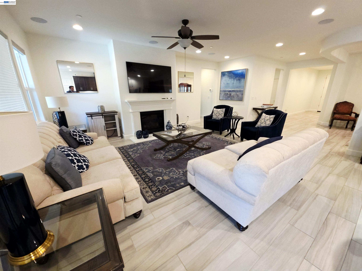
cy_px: 136
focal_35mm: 13
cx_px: 181
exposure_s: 1/60
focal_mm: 2.2
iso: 250
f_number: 1.9
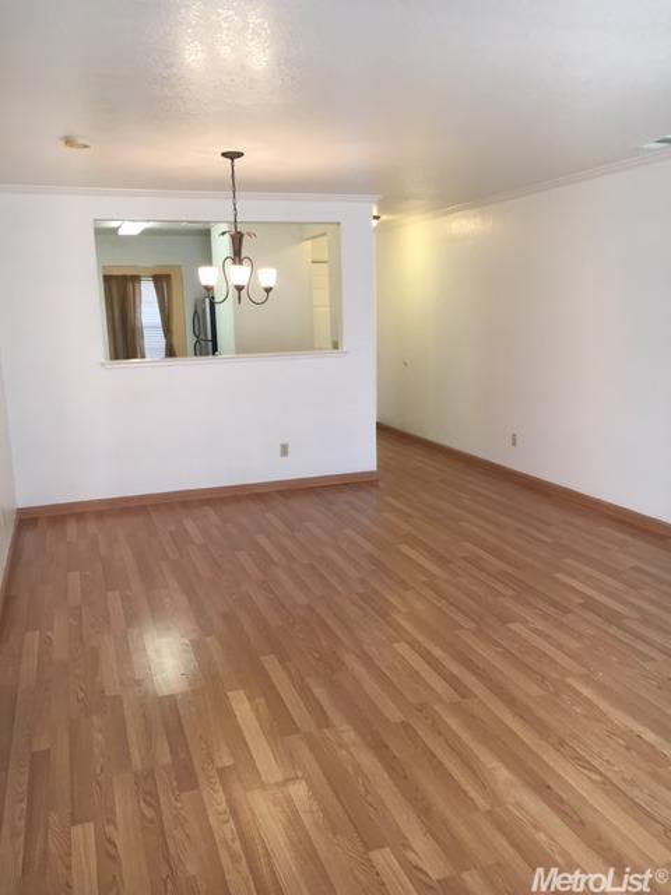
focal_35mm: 29
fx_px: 750
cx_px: 336
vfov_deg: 61.7
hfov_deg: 48.2
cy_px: 448
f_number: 2.2
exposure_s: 1/30
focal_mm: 4.15
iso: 50
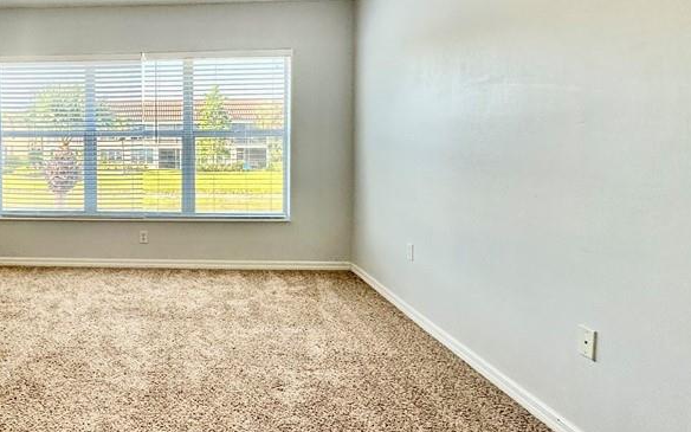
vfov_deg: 47.0
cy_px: 150
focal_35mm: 26
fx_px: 490
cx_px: 130
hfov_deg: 63.8
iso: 50
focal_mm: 2.22
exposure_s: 1/120
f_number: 2.2
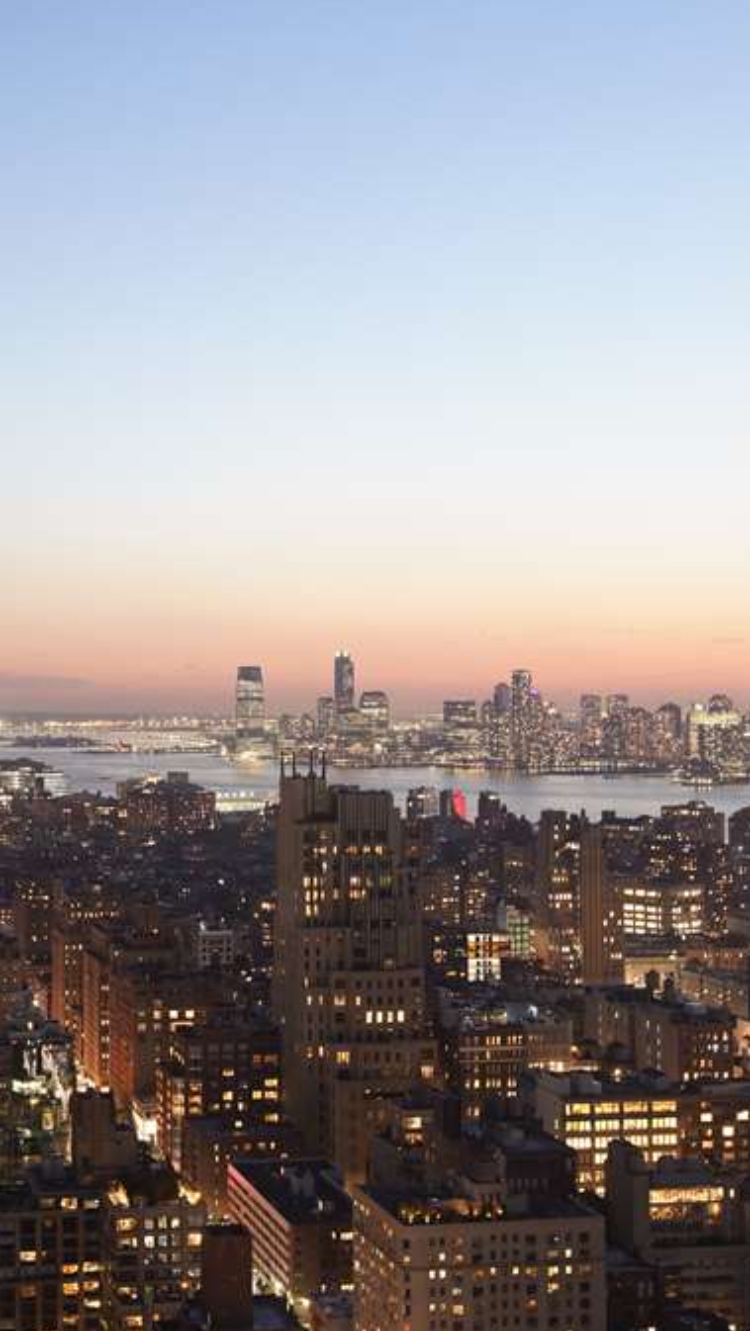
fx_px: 1802
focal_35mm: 51
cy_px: 667
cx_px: 63
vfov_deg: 40.6
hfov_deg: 22.9
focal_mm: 32
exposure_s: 2
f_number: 5
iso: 400
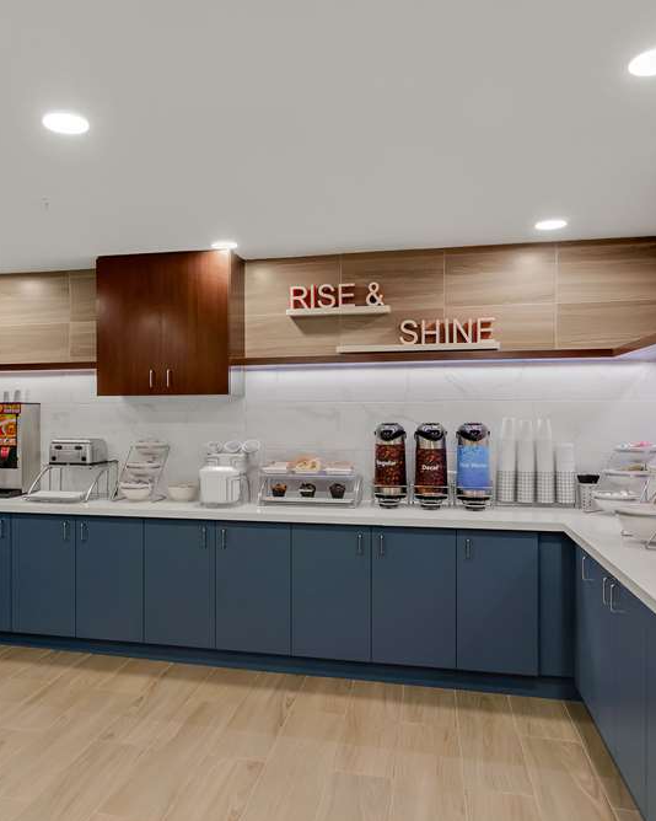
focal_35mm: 24
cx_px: 207
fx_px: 576
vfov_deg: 70.9
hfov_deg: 57.7
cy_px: 407
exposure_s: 1/5
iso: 320
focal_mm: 11
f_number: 7.1
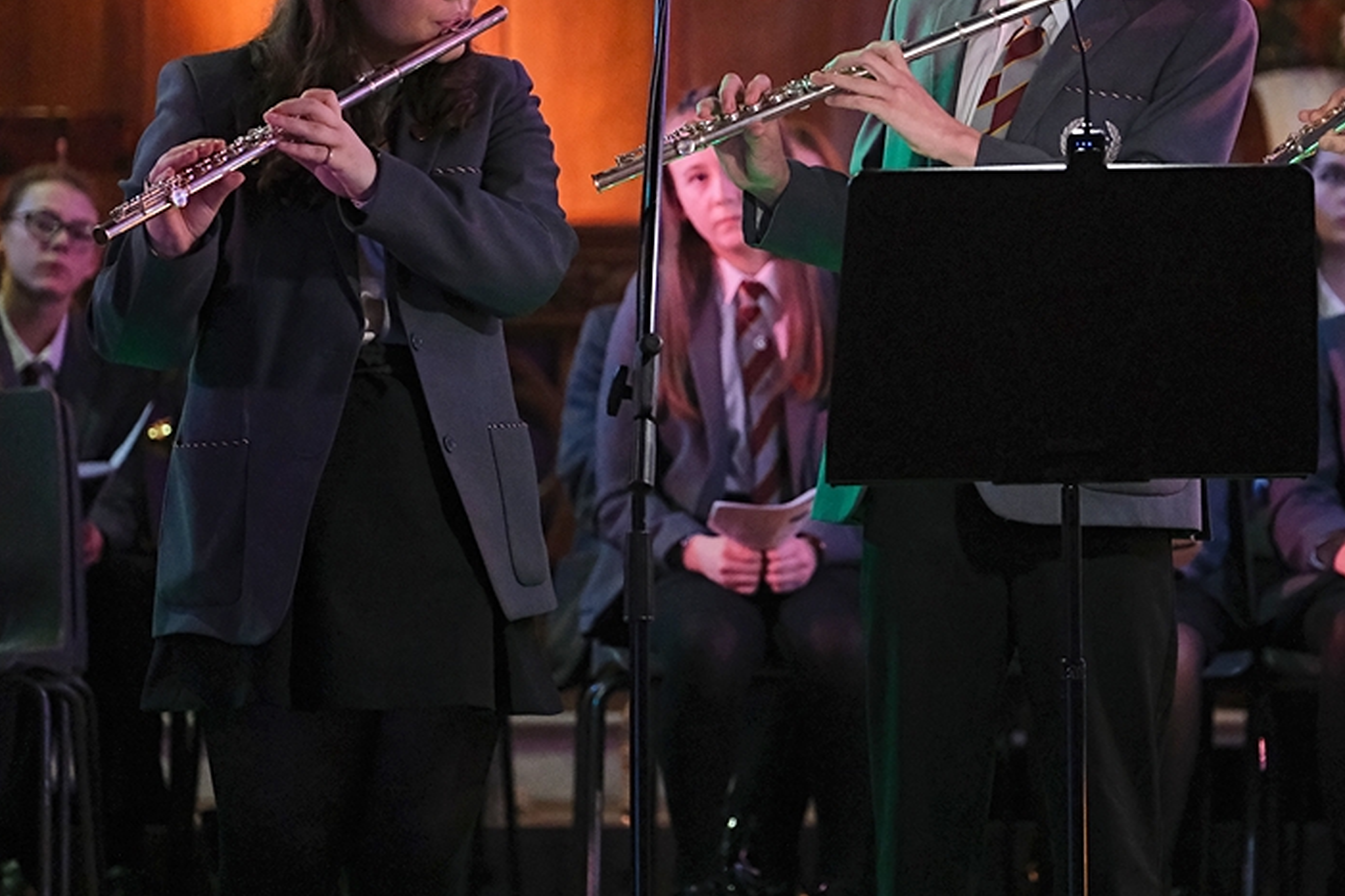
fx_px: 7881
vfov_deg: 6.5
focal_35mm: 211
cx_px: 871
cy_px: 336
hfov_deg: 9.7
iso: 6400
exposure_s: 1/45
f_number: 2.8
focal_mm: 106
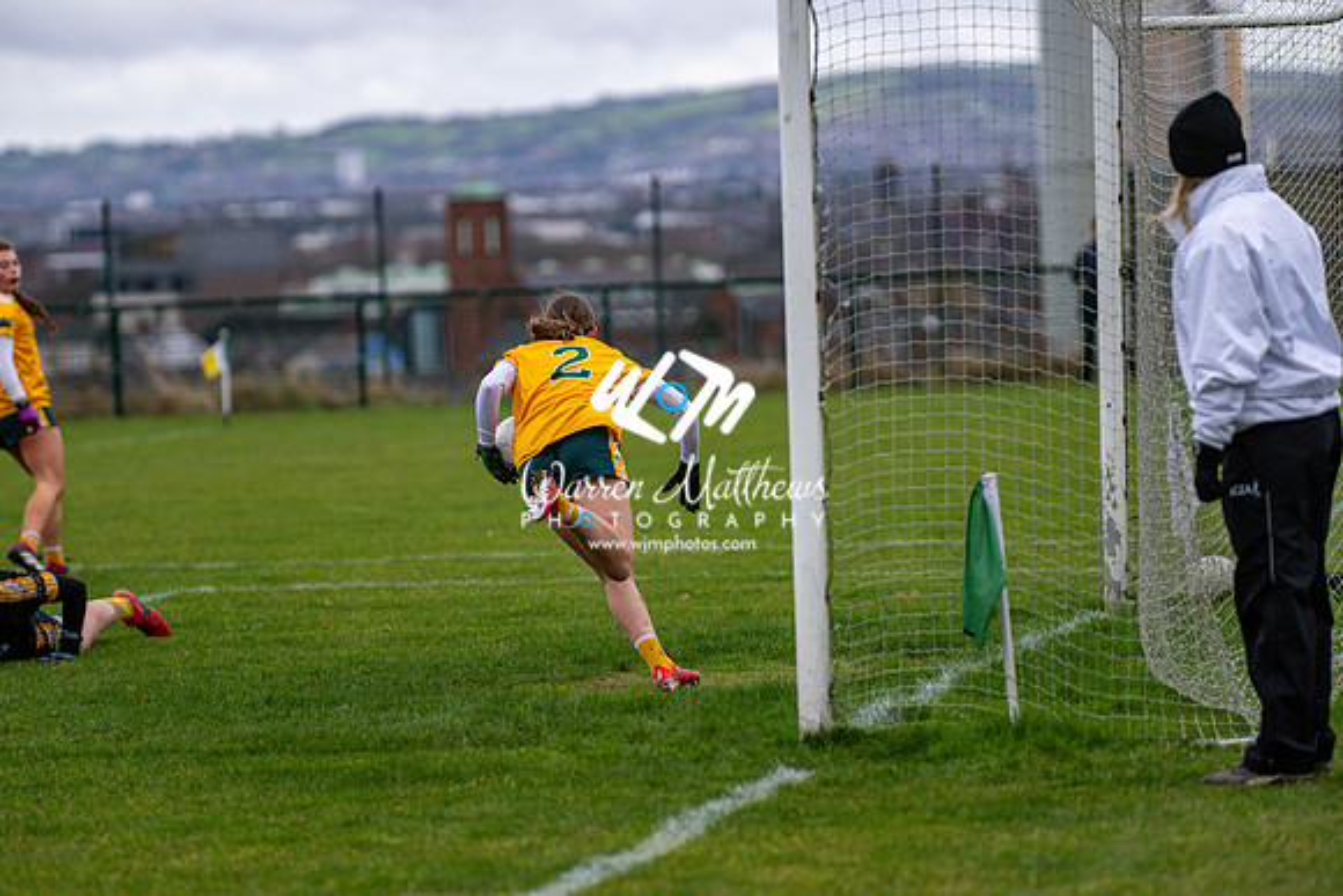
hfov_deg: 11.4
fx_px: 6716
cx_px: 672
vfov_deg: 7.6
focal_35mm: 180
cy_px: 448
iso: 2500
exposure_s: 1/1000
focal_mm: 180
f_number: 2.8
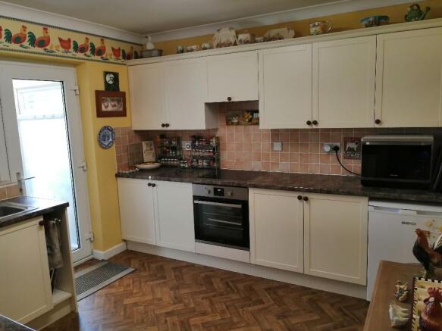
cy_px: 166
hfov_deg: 67.3
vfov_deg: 53.0
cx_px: 221
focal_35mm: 26
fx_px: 332
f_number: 1.8
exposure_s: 1/50
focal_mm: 3.62
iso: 125
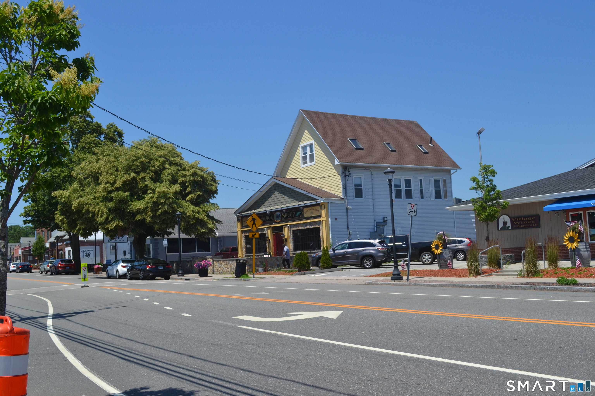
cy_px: 198
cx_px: 298
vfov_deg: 36.9
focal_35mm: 36
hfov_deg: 53.1
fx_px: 595
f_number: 8
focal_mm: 24
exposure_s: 1/250
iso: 100
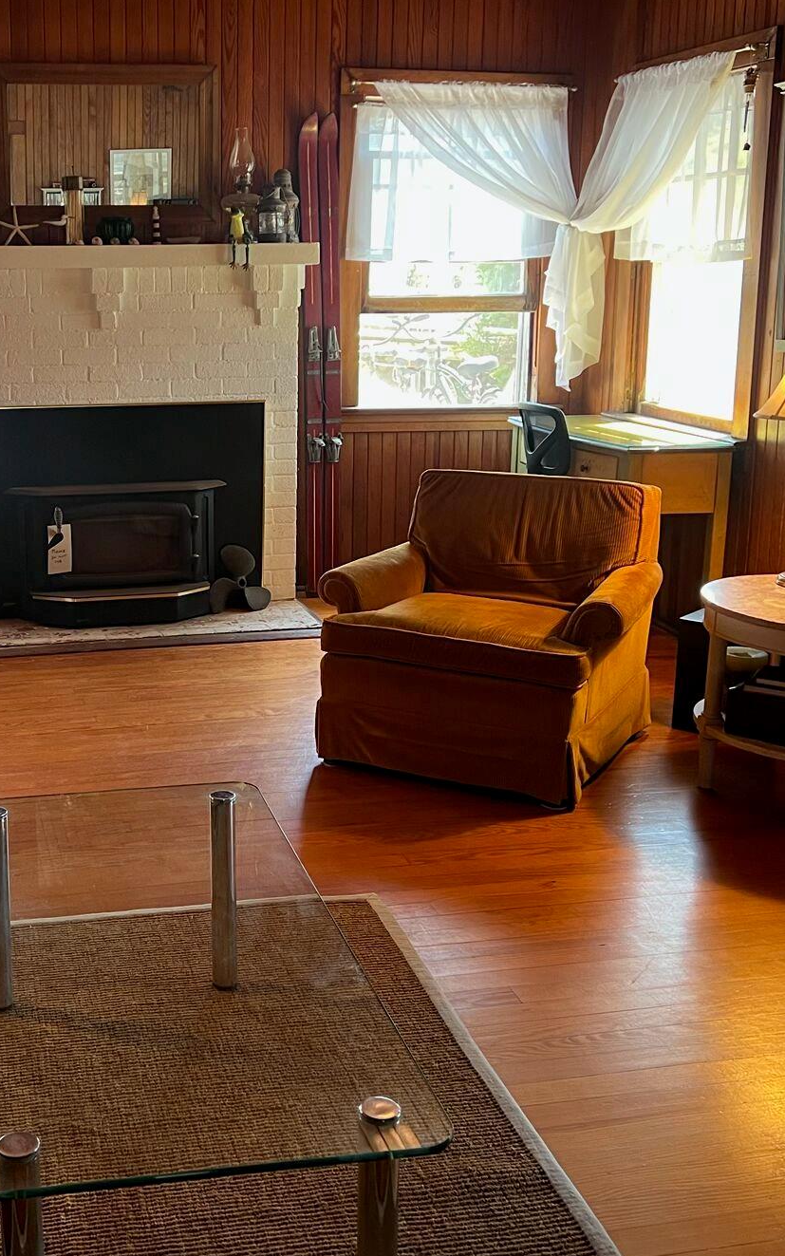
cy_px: 560
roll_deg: +0.6
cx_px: 172
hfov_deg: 29.9
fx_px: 1438
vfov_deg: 47.1
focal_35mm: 42
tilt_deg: -11.4
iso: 100
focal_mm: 5.7
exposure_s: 1/60
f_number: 1.5
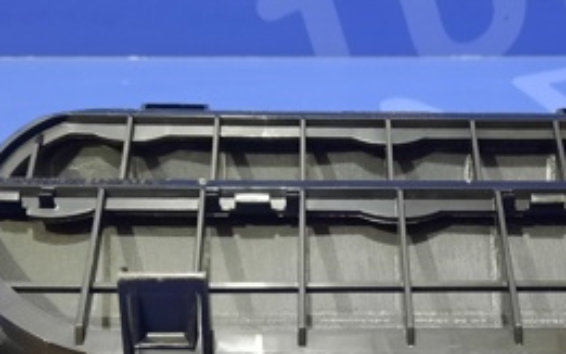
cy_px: 332
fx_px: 1002
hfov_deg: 31.4
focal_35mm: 65
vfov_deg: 19.6
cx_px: 362
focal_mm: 4.6
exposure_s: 1/25
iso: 400
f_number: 2
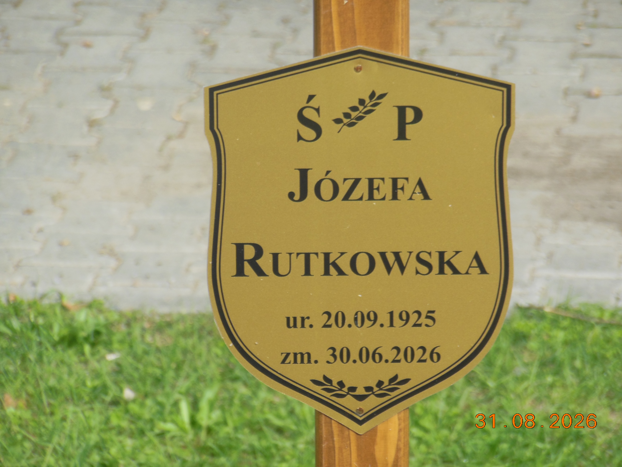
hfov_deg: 7.9
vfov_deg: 5.9
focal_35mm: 250
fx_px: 4492
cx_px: 311
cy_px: 234
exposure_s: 1/320
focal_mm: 45
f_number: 5.8
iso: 125
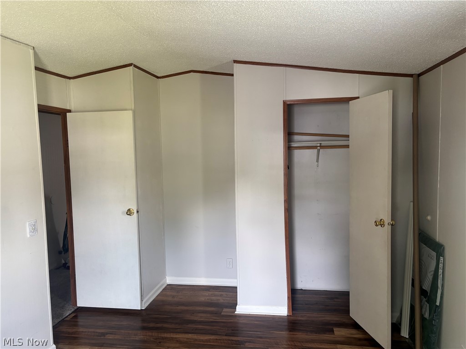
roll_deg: +1.2
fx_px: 350
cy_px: 174
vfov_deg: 53.1
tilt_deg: -4.5
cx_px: 233
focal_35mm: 26
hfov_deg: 67.3
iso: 125
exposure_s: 1/69
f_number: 1.6
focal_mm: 5.96
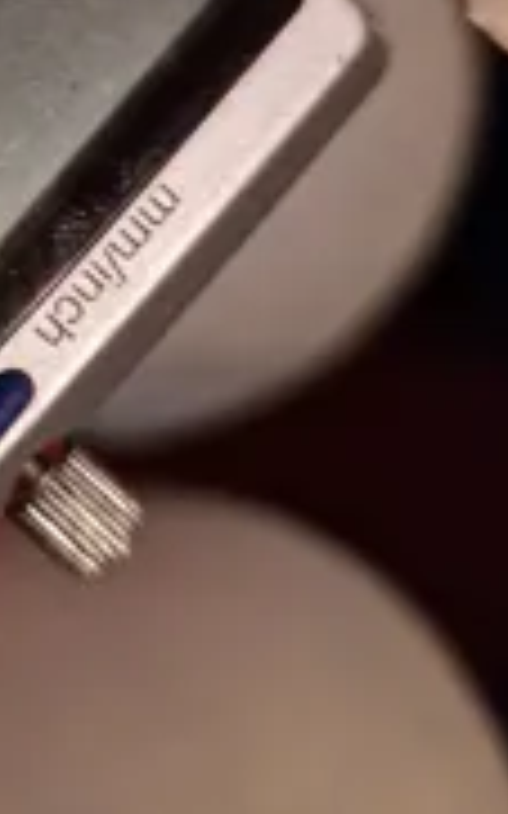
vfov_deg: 36.7
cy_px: 211
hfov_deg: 21.7
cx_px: -148
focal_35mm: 54
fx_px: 1197
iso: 1000
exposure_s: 1/25
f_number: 1.8
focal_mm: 5.4
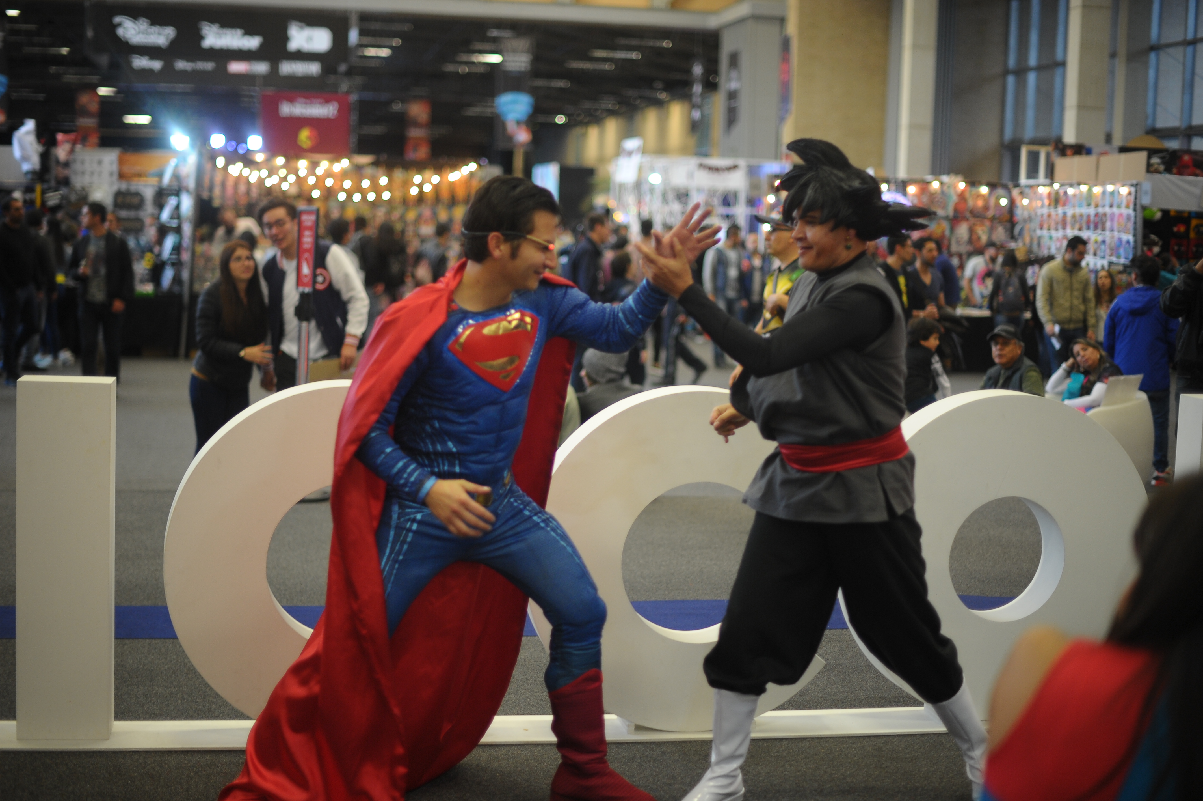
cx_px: 602
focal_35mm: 50
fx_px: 1670
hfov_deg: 39.6
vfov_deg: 27.0
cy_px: 400
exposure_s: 1/320
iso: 640
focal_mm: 50
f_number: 1.4
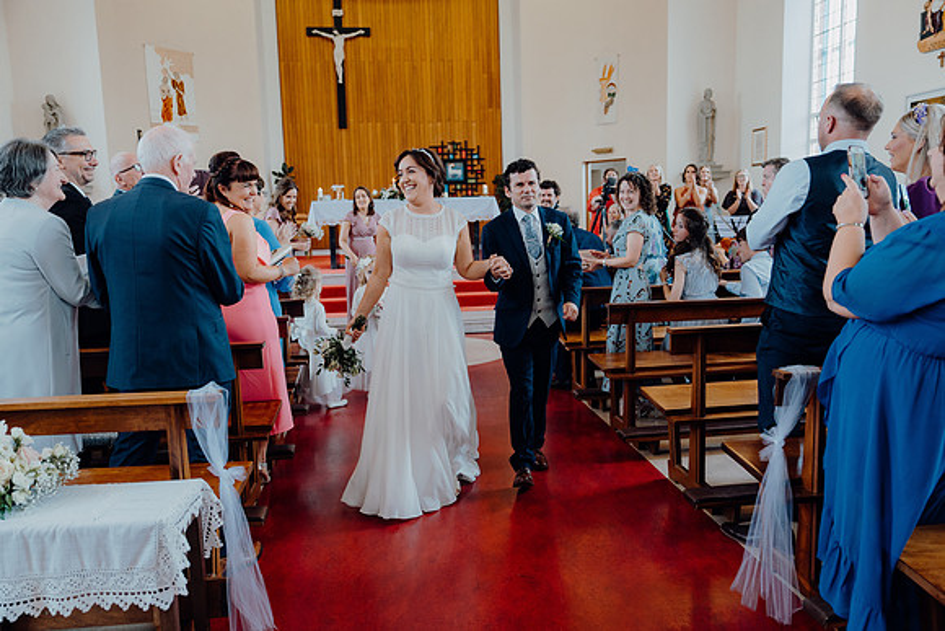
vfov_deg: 46.4
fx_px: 735
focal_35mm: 28
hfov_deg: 65.5
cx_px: 472
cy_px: 316
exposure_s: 1/200
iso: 640
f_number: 2.8
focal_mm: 28
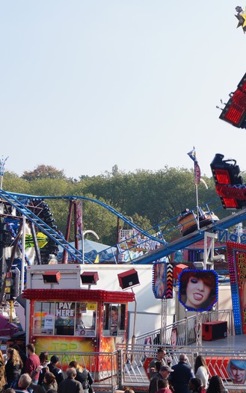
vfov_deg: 22.3
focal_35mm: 93
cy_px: 197
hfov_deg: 13.7
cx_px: 297
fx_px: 997
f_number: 8
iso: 100
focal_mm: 40
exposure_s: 1/200
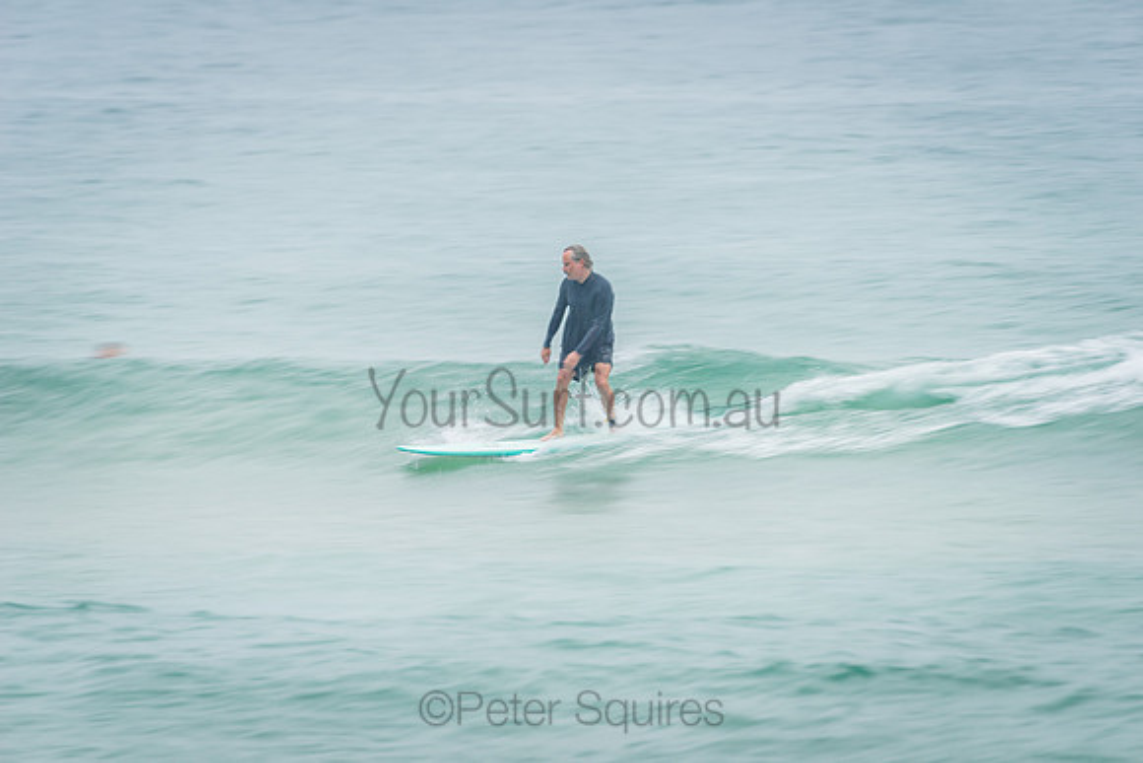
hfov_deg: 4.1
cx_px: 572
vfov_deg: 2.8
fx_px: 15878
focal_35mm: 500
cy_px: 382
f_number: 7.1
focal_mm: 500
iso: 64
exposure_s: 1/25
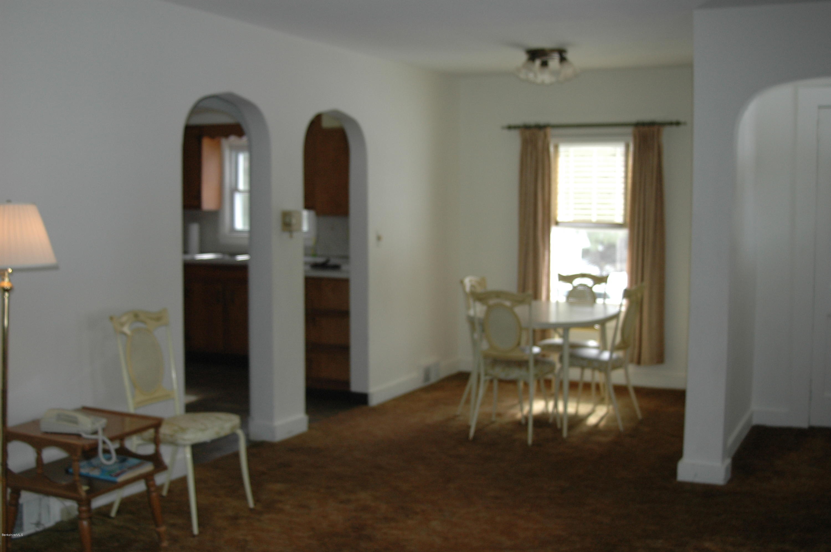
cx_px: 416
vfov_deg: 31.8
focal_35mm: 42
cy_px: 276
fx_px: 969
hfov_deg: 46.4
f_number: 3.5
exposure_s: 1/250
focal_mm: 28
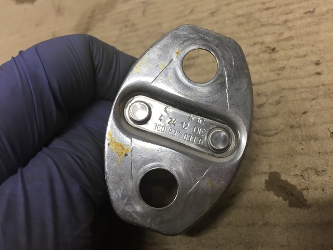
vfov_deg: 48.2
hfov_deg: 61.7
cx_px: 166
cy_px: 125
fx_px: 279
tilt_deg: -47.2
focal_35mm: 29
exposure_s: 1/33
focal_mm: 4.15
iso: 50
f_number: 2.2
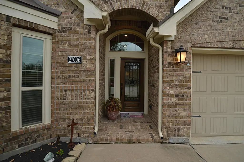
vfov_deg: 77.1
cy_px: 81
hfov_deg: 100.5
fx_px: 101
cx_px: 122
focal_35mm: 15
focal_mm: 10
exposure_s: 1/160
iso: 100
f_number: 6.3
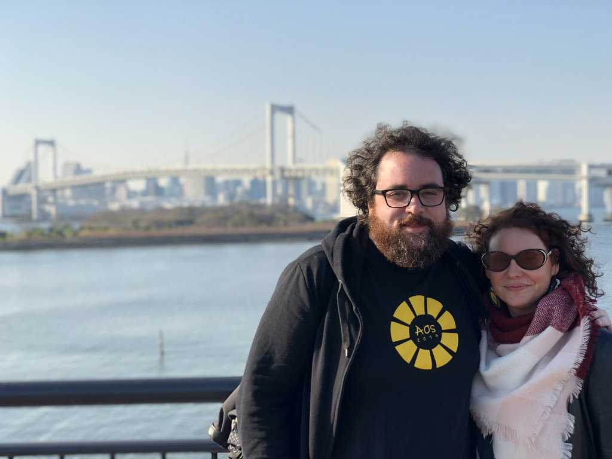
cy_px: 230
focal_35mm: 52
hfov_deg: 36.8
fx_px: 919
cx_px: 306
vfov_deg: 28.0
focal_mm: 6
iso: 16
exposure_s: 1/470
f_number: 2.4
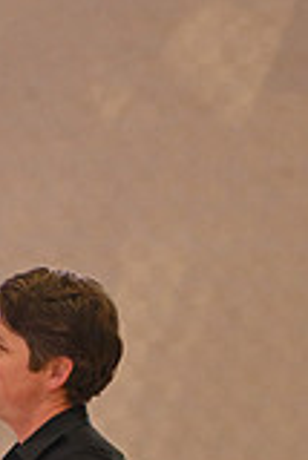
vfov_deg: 5.1
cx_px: -117
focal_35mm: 399
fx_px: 5109
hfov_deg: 3.4
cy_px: 828
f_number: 9
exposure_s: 1/200
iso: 6400
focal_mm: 110
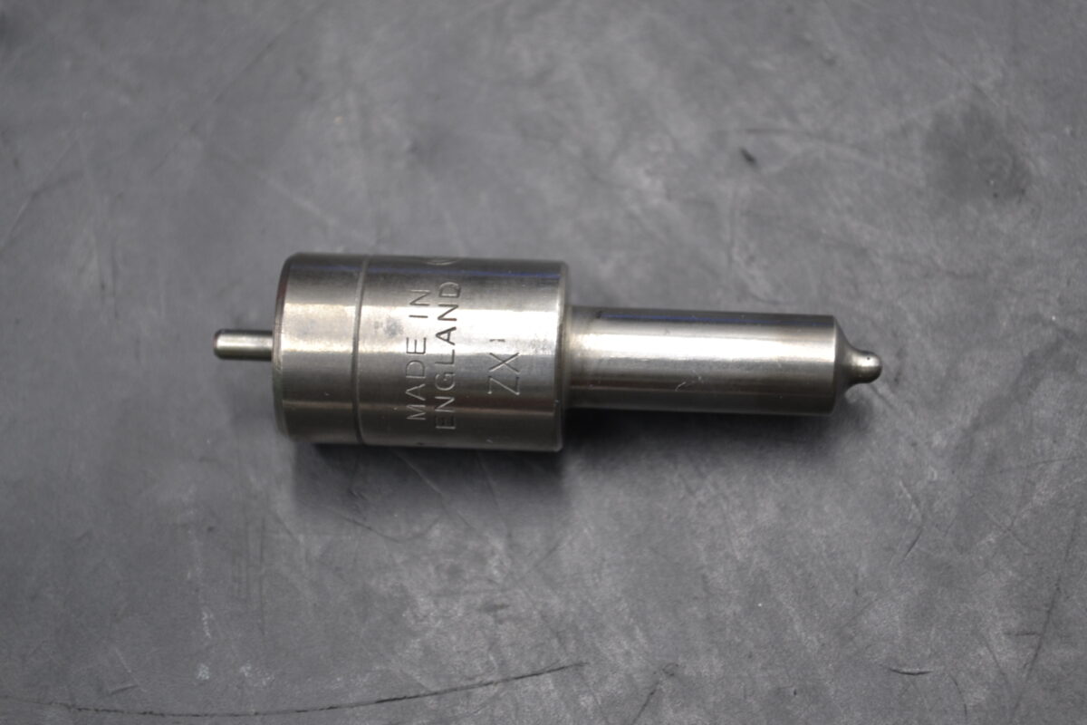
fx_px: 2491
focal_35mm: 82
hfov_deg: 24.6
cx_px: 544
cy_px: 362
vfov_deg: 16.6
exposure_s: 1/40
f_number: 5.6
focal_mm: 55
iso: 400
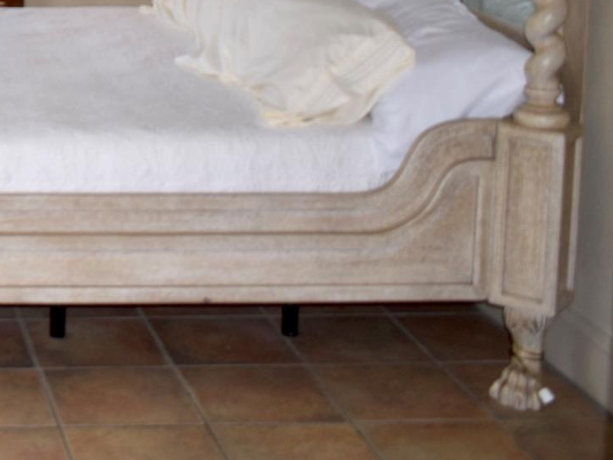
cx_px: -194
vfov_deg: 16.5
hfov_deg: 20.8
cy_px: -108
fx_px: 1511
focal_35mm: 85
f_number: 3.8
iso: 100
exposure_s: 1/100
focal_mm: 21
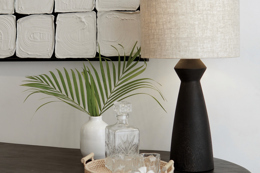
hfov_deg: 30.6
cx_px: 73
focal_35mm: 65
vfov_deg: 20.9
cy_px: 101
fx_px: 469
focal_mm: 30
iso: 320
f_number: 2.5
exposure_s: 1/200
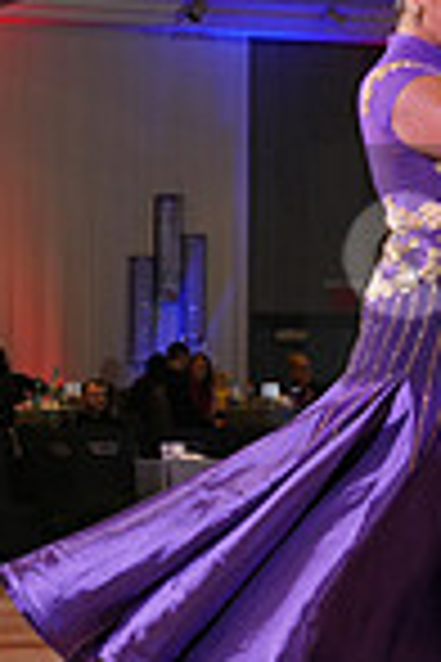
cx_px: 796
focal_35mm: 193
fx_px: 3546
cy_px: 263
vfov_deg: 10.7
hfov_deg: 6.9
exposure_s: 1/160
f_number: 5
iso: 1600
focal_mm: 49
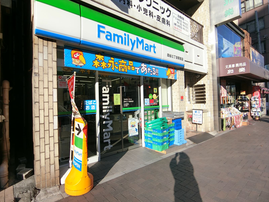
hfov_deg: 84.7
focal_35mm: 19
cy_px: 101
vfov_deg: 68.7
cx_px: 134
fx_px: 148
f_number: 6.9
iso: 80
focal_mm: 4.06
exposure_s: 1/160
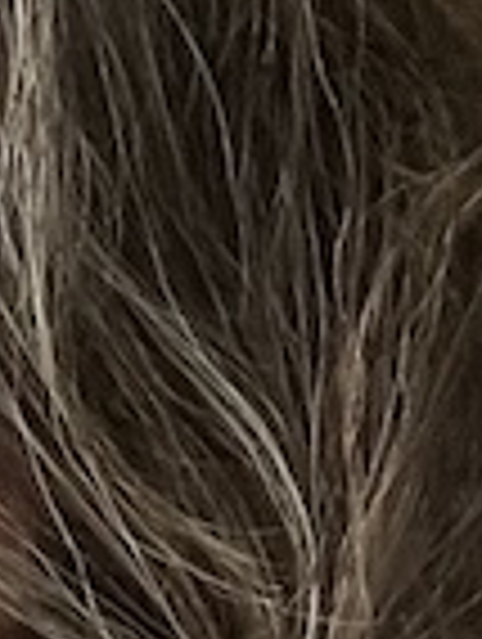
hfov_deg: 8.2
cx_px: 41
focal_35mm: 181
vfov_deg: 8.7
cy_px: 2030
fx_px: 3350
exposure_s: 1/50
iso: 250
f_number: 2.2
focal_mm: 2.71
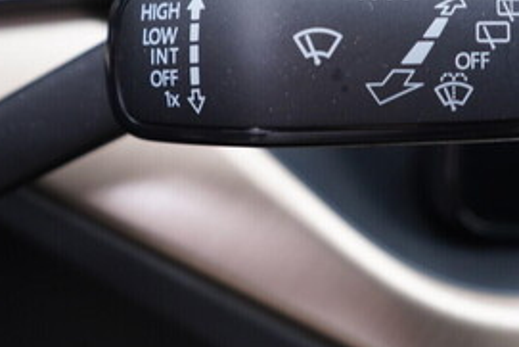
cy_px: 60
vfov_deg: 18.5
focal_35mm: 73
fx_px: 1053
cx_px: 224
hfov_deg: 27.7
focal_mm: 24
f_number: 2.8
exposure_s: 1/40
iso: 320
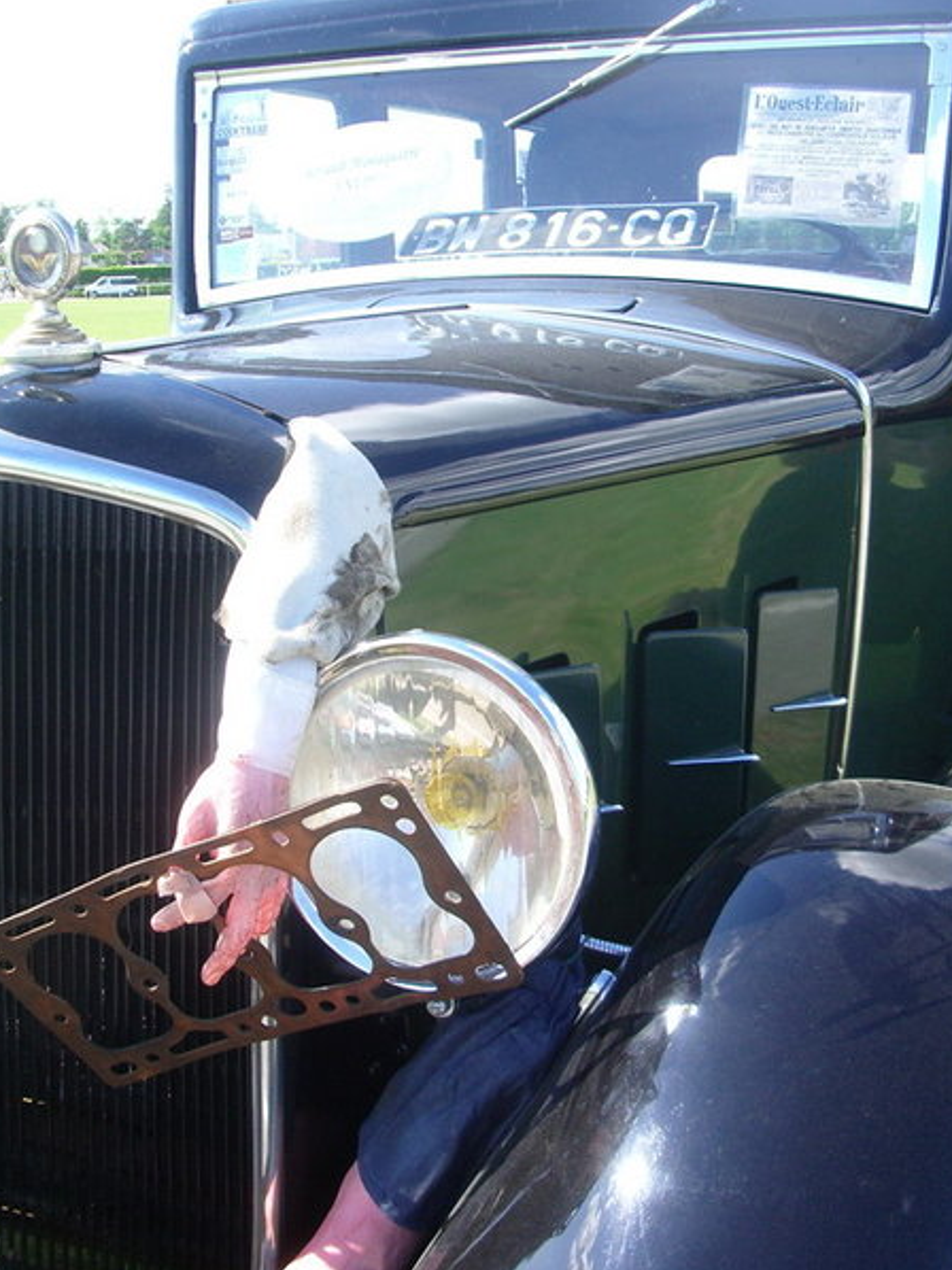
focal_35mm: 41
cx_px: 547
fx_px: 1505
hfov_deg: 35.0
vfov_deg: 45.8
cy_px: 639
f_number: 2.6
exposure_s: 1/250
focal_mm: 5.8
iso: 80
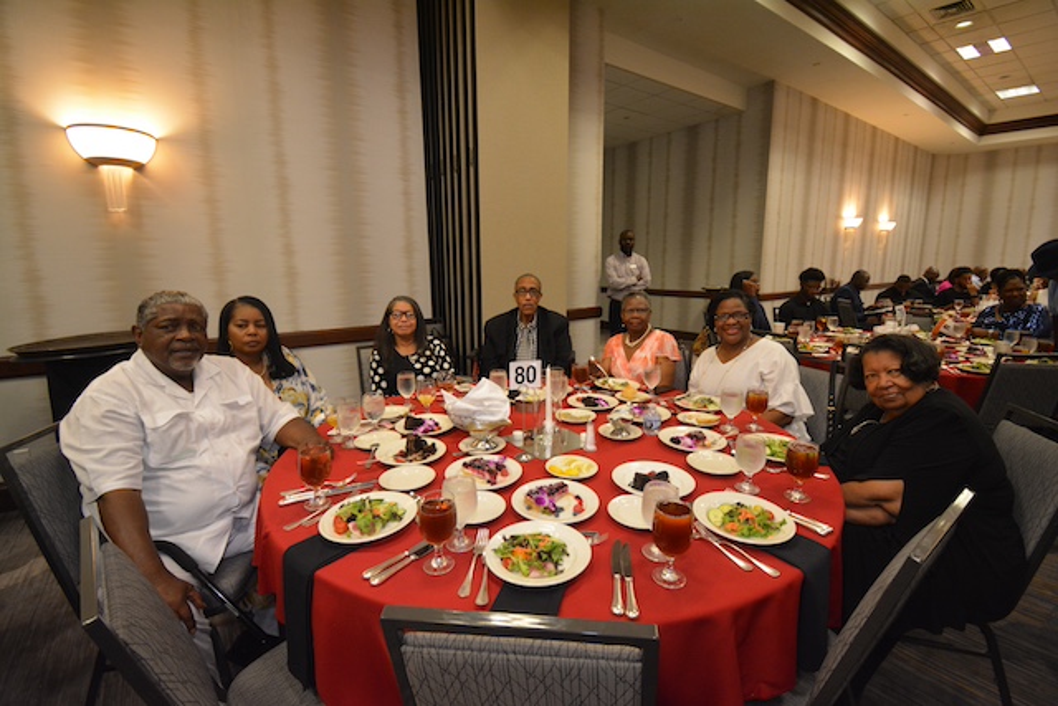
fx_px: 441
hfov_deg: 100.4
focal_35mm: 15
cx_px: 529
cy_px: 353
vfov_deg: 77.4
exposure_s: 1/60
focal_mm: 10
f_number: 4.5
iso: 1400
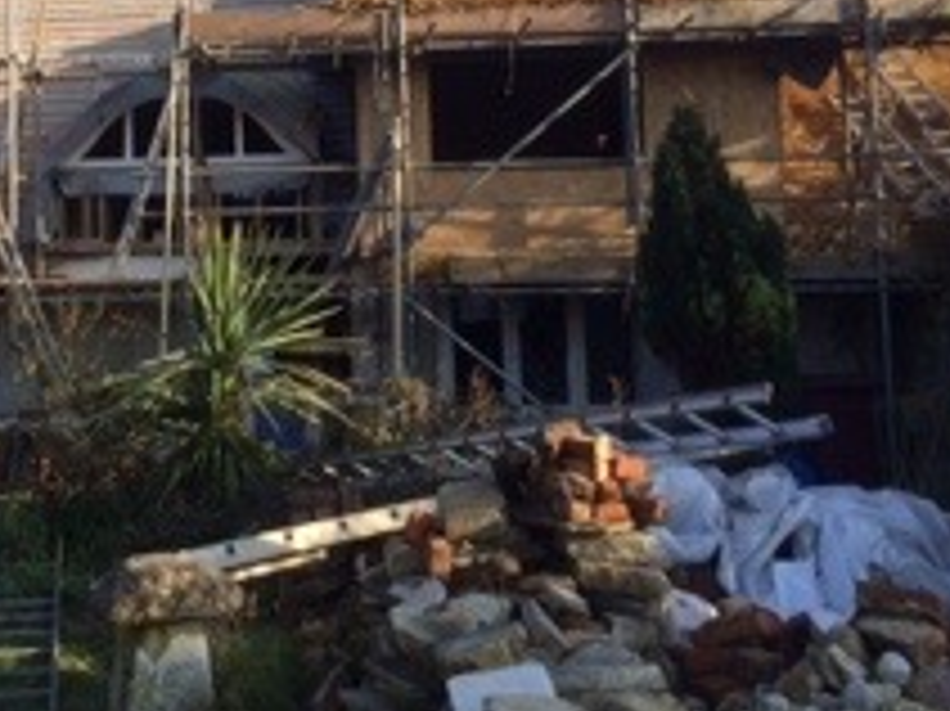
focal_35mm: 47
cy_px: 162
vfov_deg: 30.2
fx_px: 1289
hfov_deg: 39.4
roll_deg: +1.9
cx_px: 239
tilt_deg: +3.8
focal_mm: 4.15
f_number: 2.2
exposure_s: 1/820
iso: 32
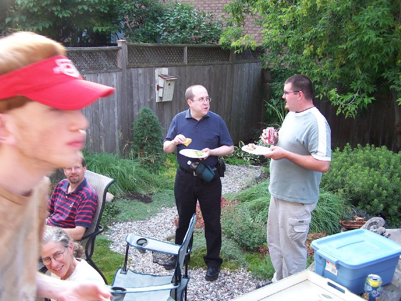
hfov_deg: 49.0
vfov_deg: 37.7
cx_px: 200
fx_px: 440
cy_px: 150
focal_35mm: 38
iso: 80
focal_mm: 6.3
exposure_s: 1/50
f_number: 2.8
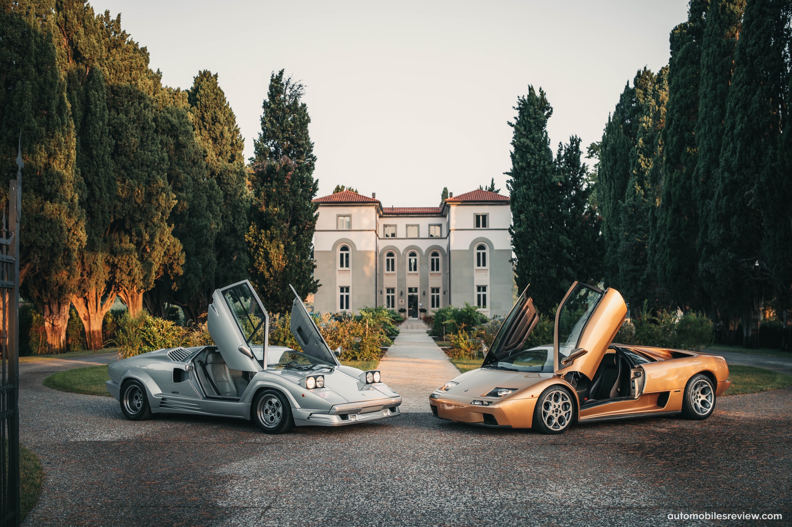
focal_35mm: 35
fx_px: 769
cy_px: 264
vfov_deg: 37.8
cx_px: 396
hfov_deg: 54.5
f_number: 2.8
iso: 140
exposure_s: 1/100
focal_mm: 35
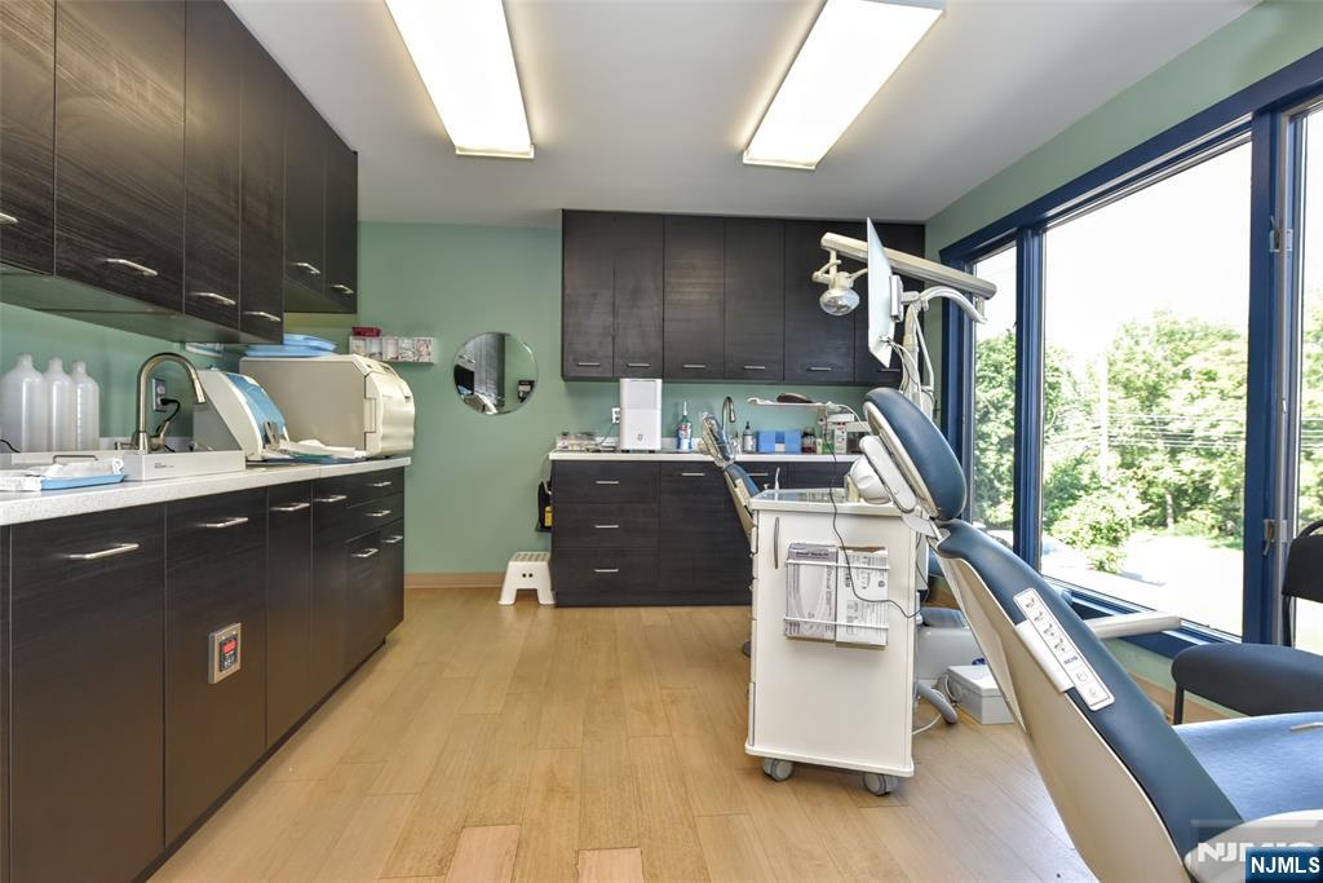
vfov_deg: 67.4
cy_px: 442
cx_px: 662
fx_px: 662
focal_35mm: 18
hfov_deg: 90.0
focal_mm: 18
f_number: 5.6
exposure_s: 1/125
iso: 450
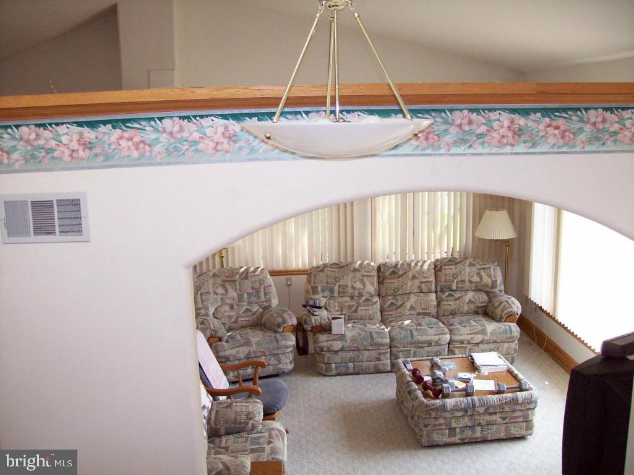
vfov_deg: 39.6
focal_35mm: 36
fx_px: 659
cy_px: 238
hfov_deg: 51.4
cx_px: 317
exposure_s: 1/99.1
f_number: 2.7
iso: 140
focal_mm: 6
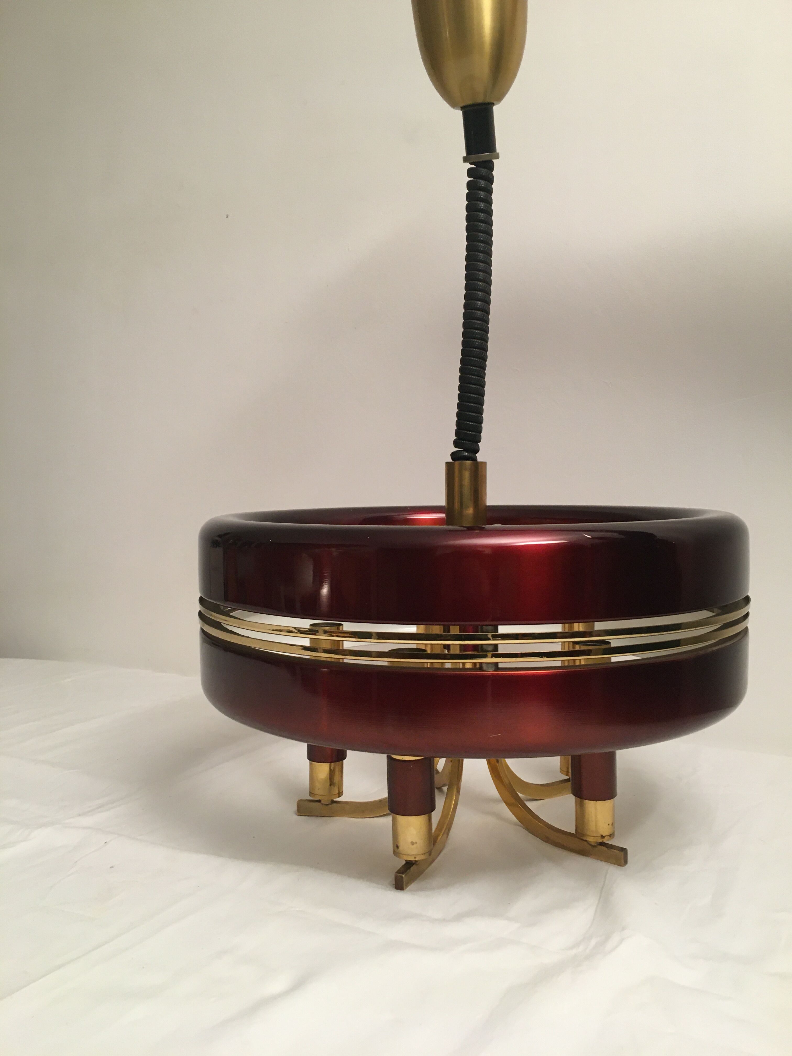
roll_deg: +1.1
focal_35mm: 29
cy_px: 528
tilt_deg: -2.9
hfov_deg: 48.2
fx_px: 885
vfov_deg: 61.7
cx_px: 396
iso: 100
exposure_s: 1/33
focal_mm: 4.15
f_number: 2.2
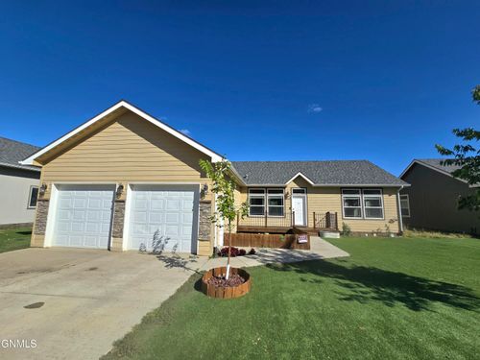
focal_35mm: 13
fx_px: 180
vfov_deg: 89.9
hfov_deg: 106.2
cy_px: 180
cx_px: 240
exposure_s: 1/5000
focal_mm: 2.2
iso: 50
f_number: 2.2
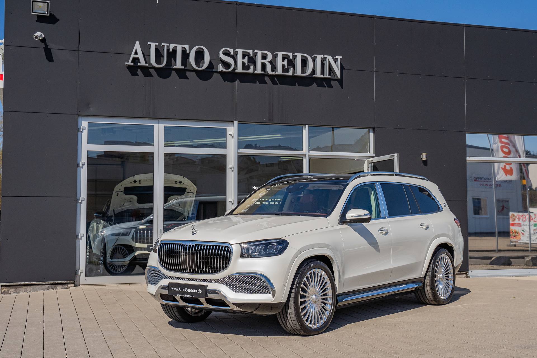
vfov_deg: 32.6
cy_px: 179
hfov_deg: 47.4
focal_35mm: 41
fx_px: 612
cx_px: 268
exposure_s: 1/8000
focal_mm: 41
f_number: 5
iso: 1250
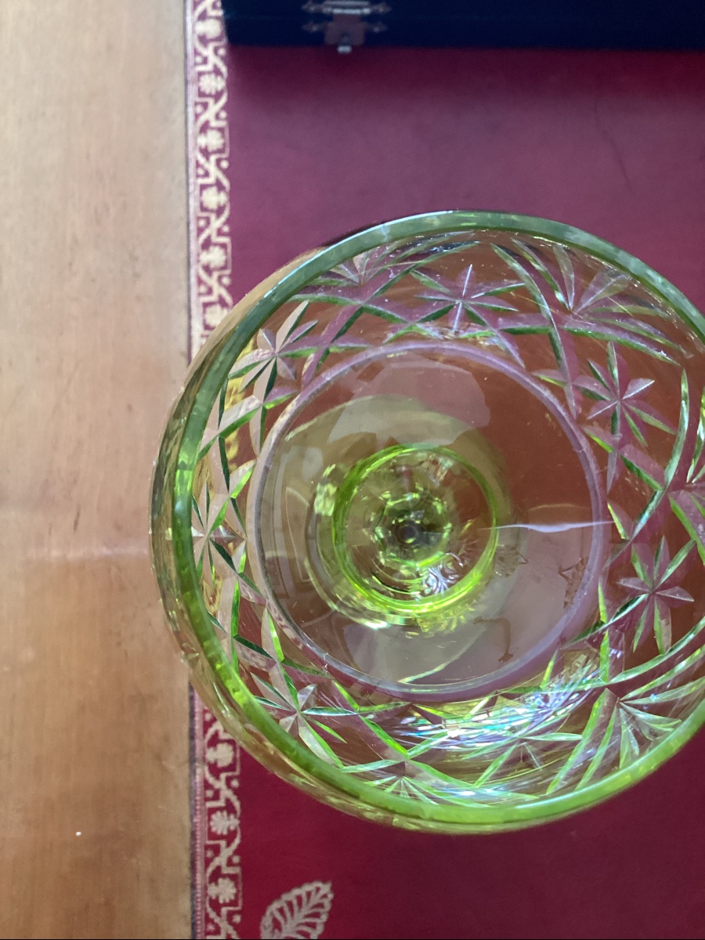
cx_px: 352
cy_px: 470
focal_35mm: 31
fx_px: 842
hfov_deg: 45.4
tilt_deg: -82.0
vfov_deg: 58.4
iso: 320
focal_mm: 3.3
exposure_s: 1/40
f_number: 2.4
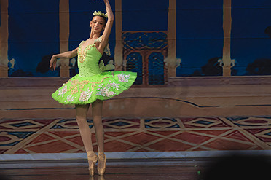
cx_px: 90
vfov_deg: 3.8
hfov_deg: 5.7
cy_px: 109
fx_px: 2721
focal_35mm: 362
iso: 1000
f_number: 4
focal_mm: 155
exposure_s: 1/320
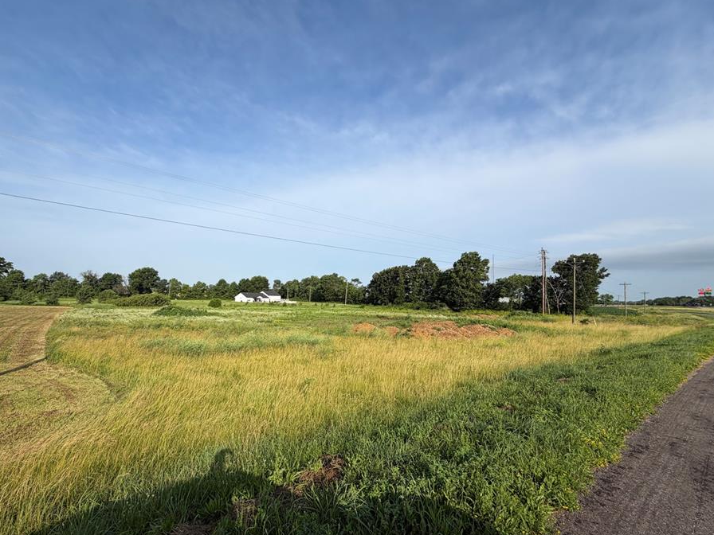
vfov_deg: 78.0
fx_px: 330
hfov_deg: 94.1
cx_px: 318
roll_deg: -0.7
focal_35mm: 16
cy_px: 289
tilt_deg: +1.1
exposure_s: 1/914
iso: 20
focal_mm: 2.22
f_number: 2.2
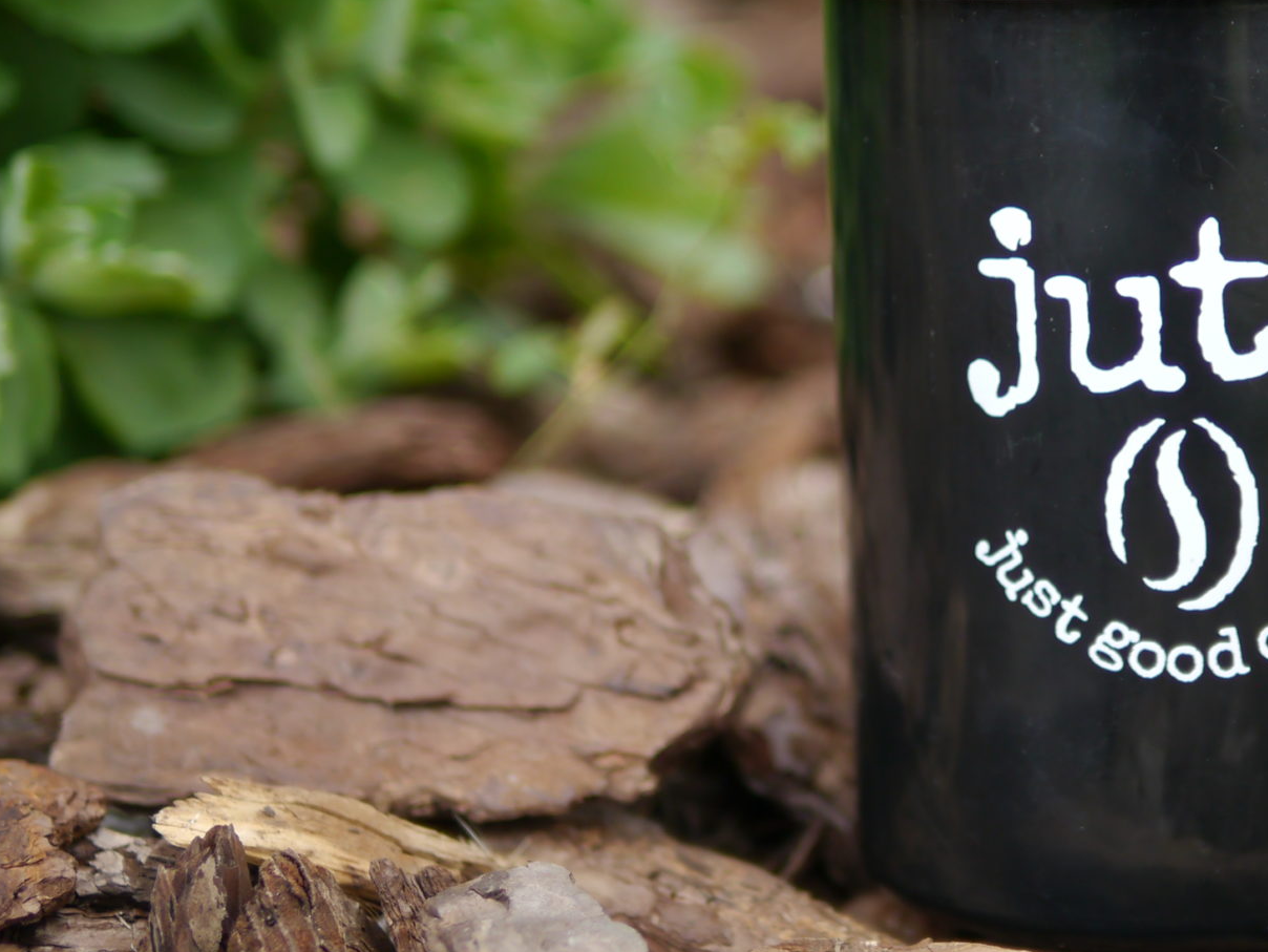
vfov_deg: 14.0
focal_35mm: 106
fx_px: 3884
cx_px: 1054
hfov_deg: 18.3
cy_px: 334
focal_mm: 25
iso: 160
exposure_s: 1/1000
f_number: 1.4
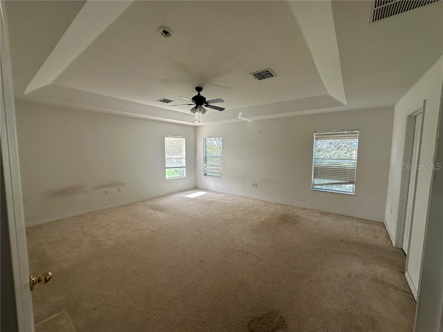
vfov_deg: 85.7
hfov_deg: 102.1
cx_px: 222
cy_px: 166
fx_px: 179
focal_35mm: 14
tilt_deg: -4.8
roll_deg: -1.5
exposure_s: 1/147
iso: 40
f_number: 2.2
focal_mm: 2.22
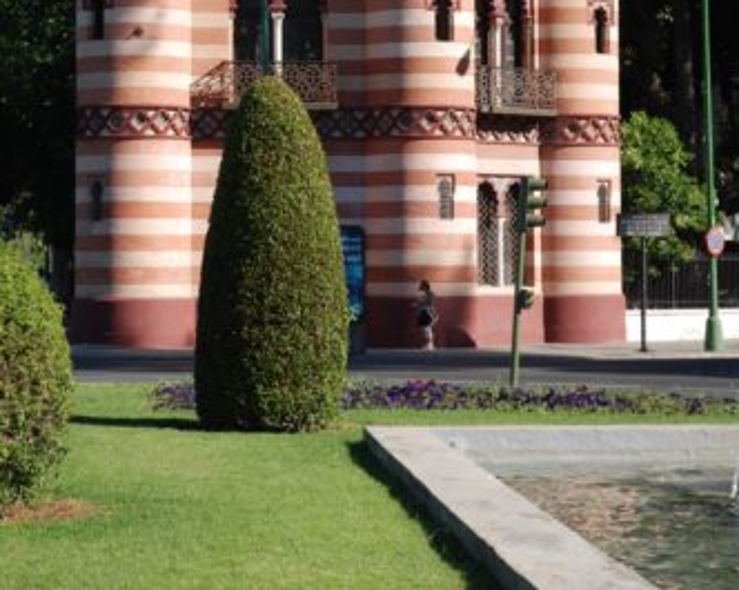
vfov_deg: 12.9
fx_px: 2600
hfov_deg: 16.2
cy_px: 80
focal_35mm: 119
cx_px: 371
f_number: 5.6
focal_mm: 56
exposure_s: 1/500
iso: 180
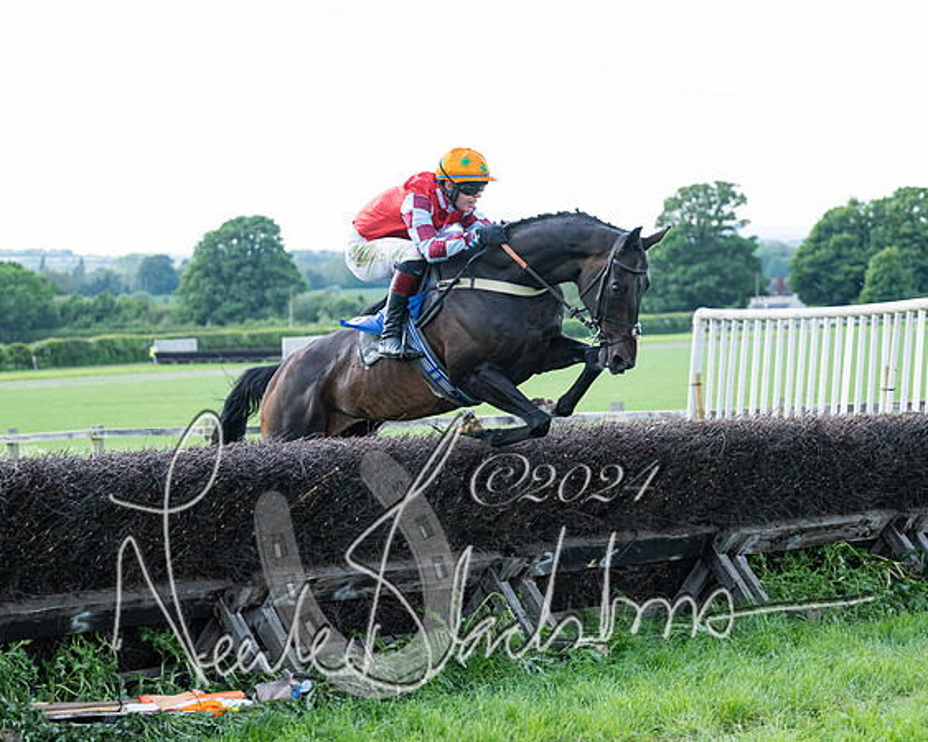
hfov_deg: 20.0
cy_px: 388
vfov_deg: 16.0
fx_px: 2632
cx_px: 435
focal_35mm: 96
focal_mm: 70
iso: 400
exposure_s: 1/2500
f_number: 2.8
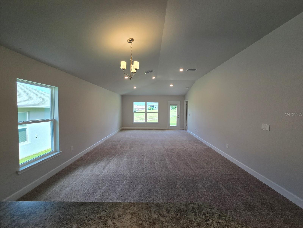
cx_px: 152
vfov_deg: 89.9
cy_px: 114
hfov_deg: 106.2
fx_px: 114
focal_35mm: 13
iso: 160
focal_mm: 2.2
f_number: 2.2
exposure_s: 1/359
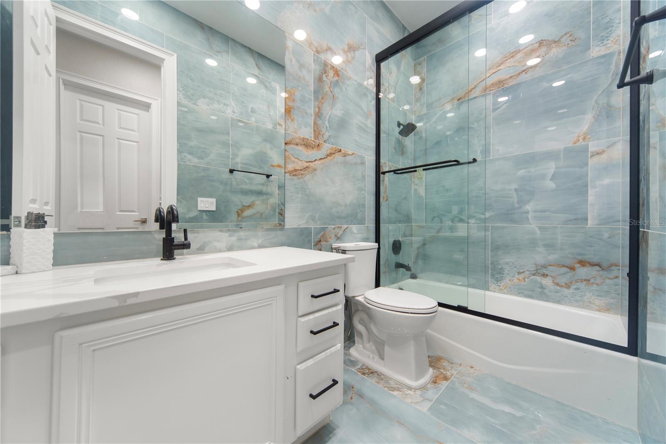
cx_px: 333
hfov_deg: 112.6
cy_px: 222
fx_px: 222
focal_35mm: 12
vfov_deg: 90.0
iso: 200
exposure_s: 1/20
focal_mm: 12
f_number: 8
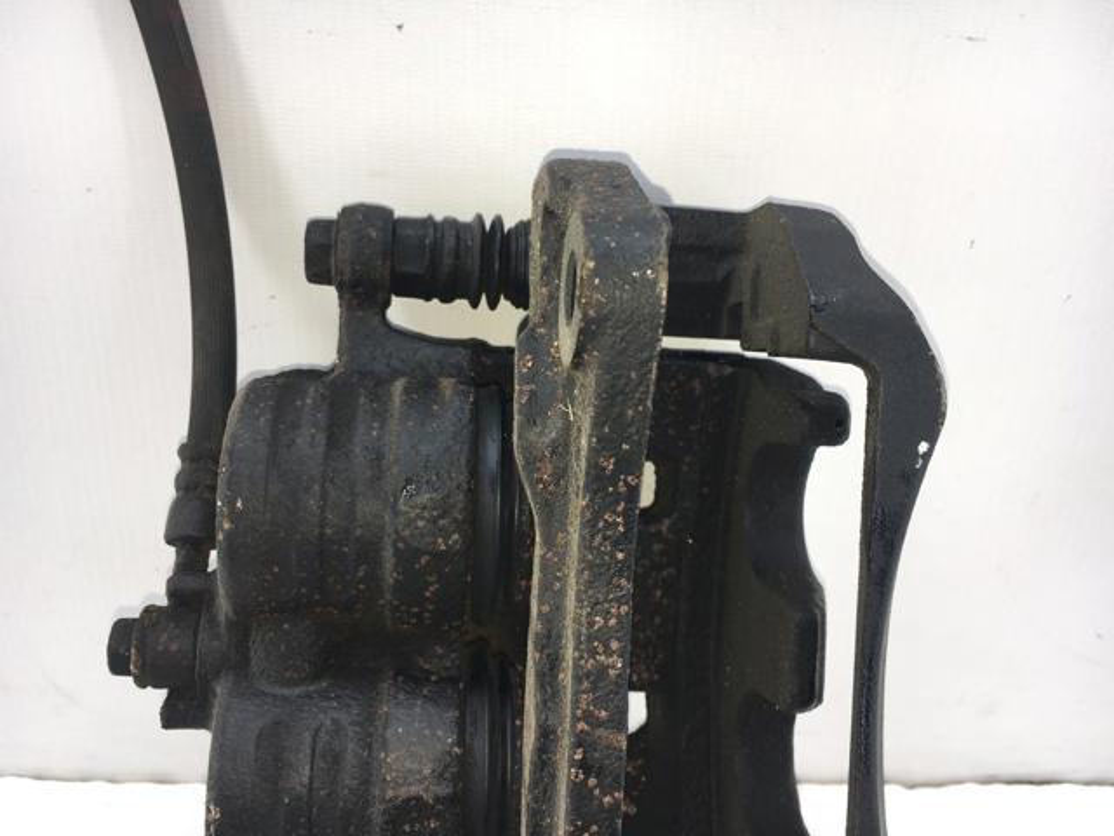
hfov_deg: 61.7
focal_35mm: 29
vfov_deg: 48.2
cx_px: 557
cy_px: 418
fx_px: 933
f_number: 2.2
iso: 25
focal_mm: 4.15
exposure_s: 1/194
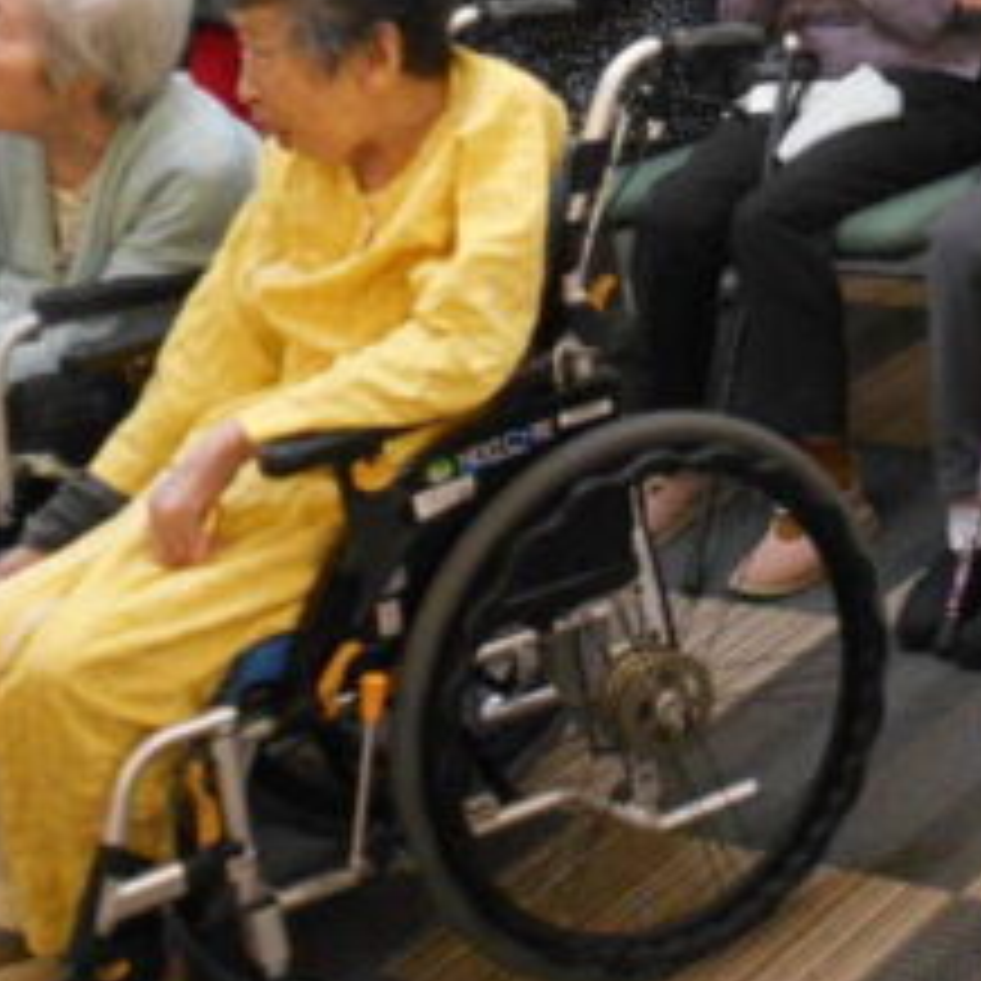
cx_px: 1035
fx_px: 3046
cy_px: 207
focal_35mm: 95
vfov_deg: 18.1
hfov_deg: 17.8
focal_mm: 6.7
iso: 400
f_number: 3.9
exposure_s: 1/25
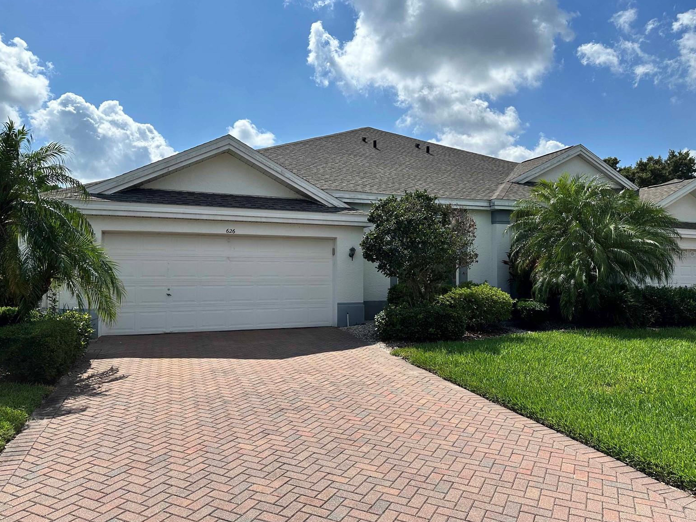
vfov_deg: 54.9
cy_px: 253
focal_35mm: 25
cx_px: 354
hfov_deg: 69.4
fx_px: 503
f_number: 1.78
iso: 80
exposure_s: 1/7576
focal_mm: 6.86
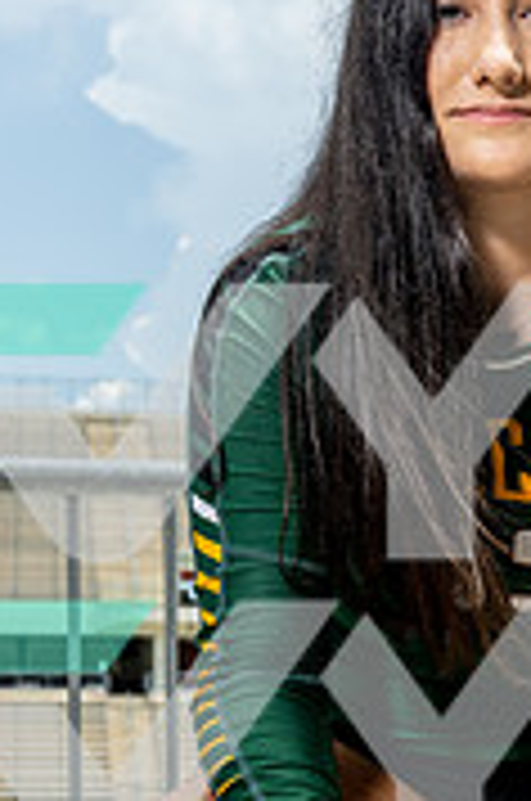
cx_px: 549
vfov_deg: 18.4
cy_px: 742
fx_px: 2421
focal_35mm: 109
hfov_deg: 12.4
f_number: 8
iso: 100
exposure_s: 1/125
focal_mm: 43
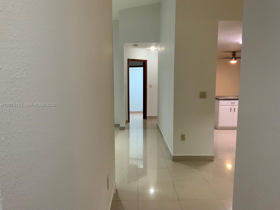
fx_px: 235
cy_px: 105
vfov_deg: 48.2
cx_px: 140
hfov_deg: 61.7
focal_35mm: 29
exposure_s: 1/60
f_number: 1.8
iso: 160
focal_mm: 3
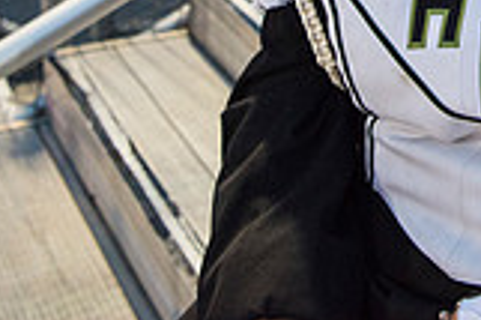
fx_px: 1348
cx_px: 565
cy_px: -244
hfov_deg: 19.2
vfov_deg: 12.4
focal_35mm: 101
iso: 2000
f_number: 3.2
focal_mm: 28
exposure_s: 1/320
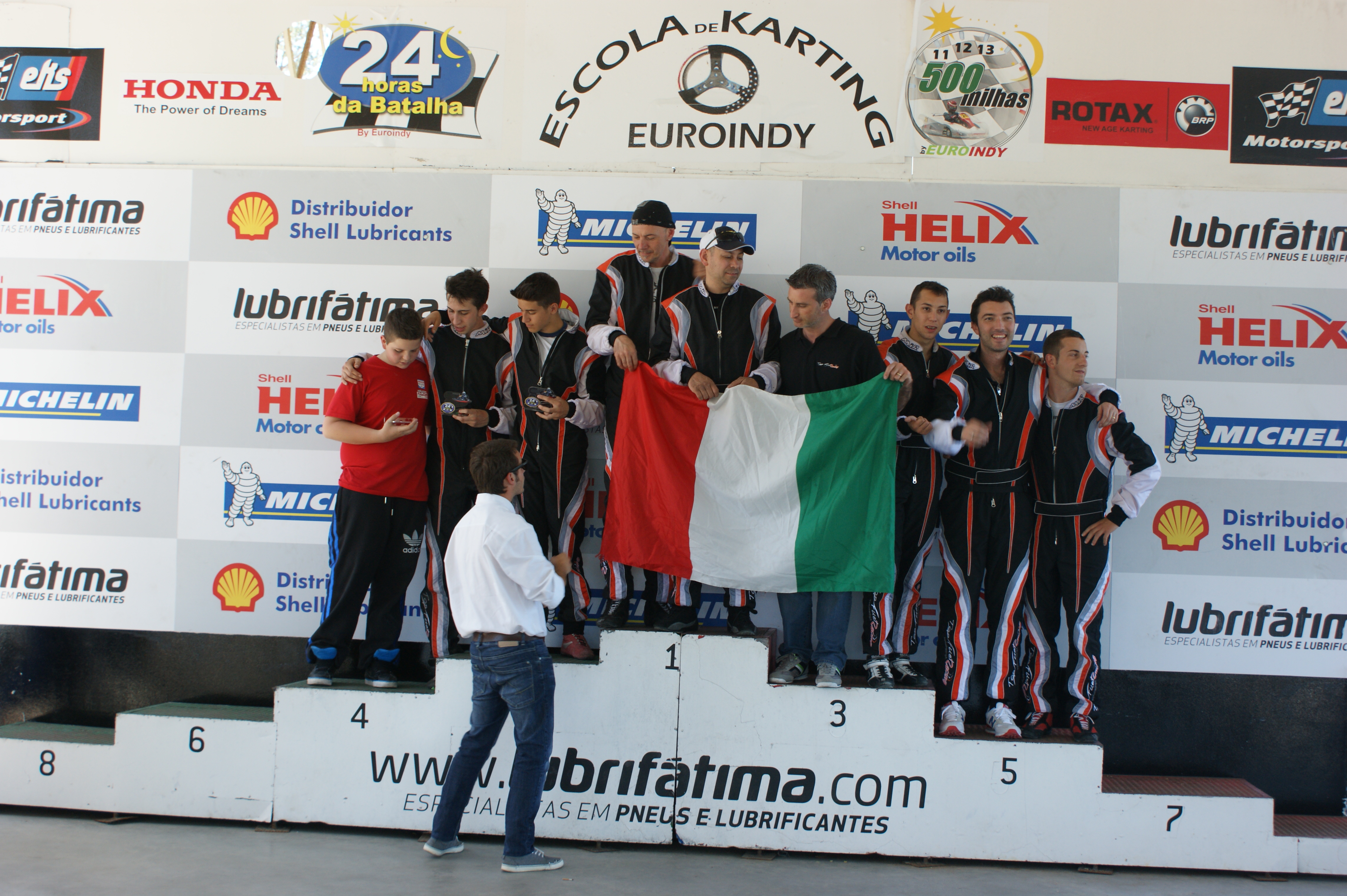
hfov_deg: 43.6
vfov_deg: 29.8
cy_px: 448
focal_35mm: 45
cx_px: 674
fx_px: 1683
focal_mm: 30
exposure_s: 1/60
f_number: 5
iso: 160
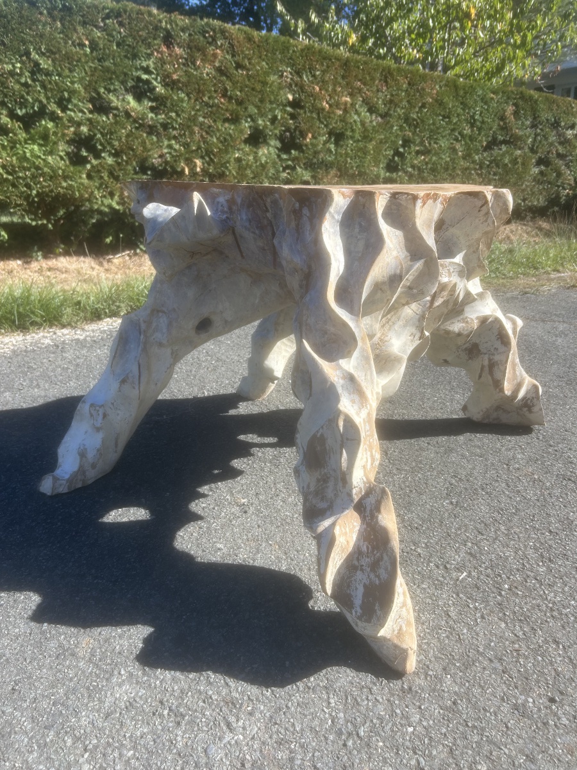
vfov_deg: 67.3
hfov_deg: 53.1
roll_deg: +0.2
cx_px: 288
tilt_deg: -16.6
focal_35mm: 26
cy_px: 385
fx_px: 578
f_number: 1.5
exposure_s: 1/1901
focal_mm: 5.7
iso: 50
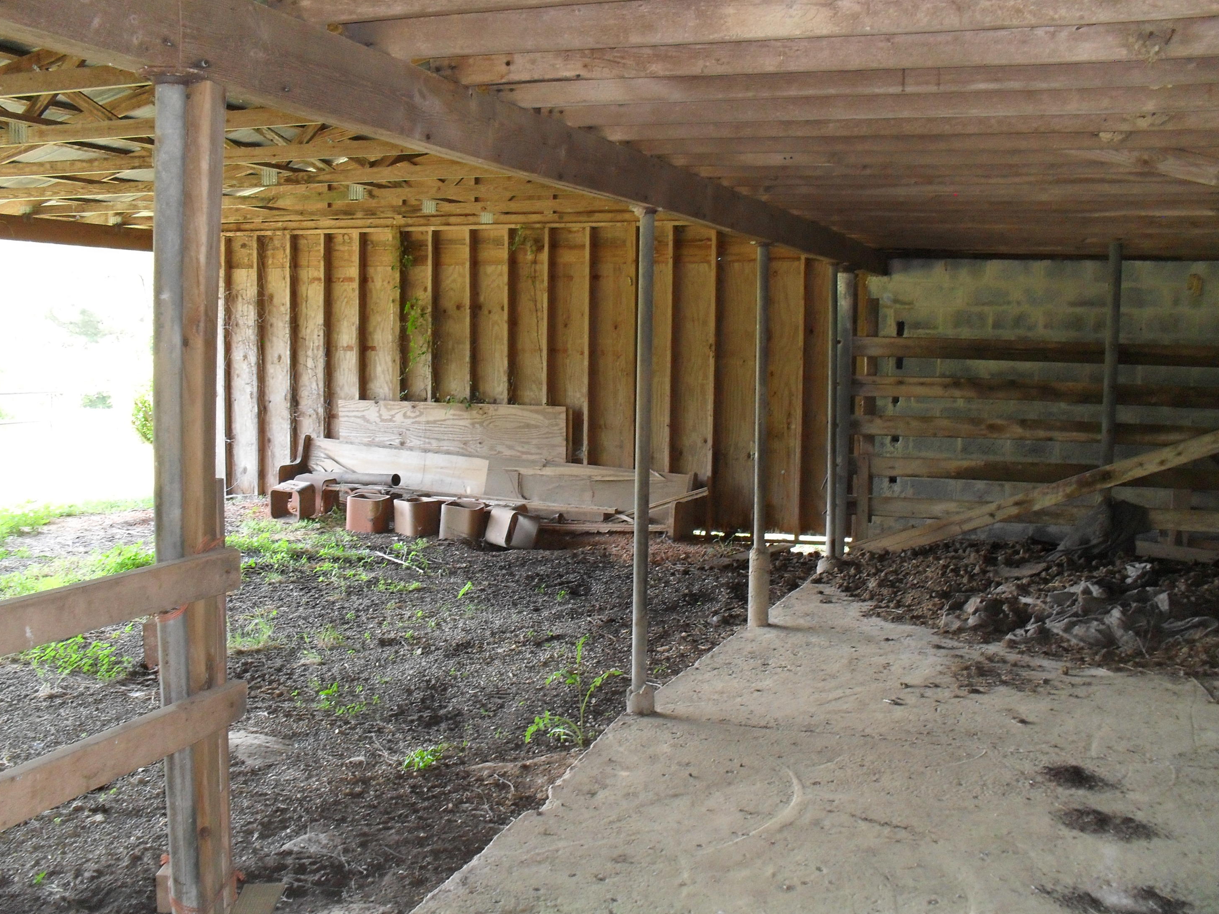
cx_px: 597
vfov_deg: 39.7
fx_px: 1268
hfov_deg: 51.3
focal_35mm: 36
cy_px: 457
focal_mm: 6.3
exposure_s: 1/45
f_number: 3.2
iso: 200
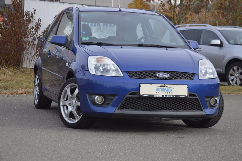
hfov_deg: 20.6
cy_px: 80
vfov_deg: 13.8
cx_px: 121
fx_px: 665
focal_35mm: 99
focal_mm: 66
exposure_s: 1/160
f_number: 6.3
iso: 100
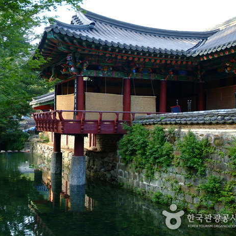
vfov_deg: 36.8
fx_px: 355
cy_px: 118
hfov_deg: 36.2
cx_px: 69
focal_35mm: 46
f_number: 4
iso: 400
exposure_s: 1/180
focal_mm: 24
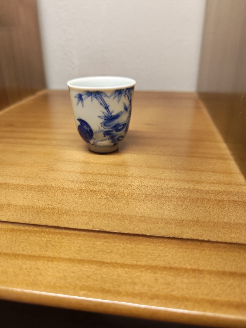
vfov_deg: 65.3
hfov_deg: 51.4
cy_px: 164
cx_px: 123
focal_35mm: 27
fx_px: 256
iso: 320
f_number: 1.95
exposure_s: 1/100
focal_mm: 5.52
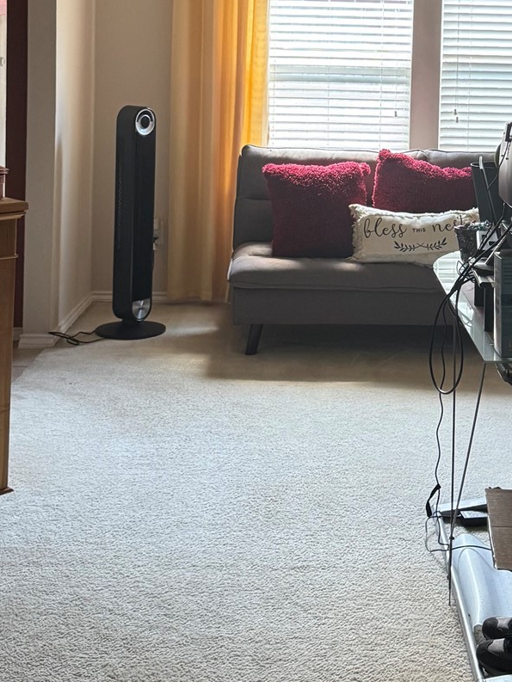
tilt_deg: -2.6
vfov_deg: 30.0
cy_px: 84
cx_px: 360
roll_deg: -0.7
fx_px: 1222
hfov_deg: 23.5
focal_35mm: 62
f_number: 1.78
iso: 320
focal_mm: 6.76
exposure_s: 1/60
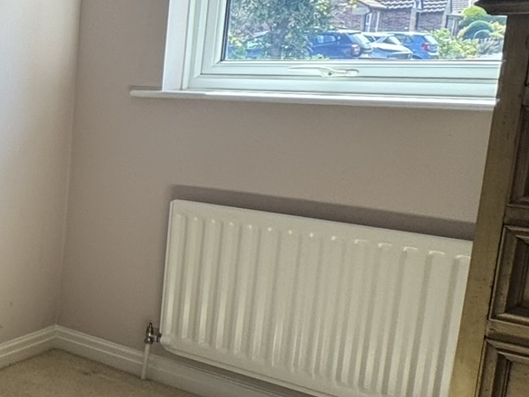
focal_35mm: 49
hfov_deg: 24.7
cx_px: -343
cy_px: 173
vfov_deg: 29.7
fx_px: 749
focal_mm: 2.22
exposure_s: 1/99
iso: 50
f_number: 2.2
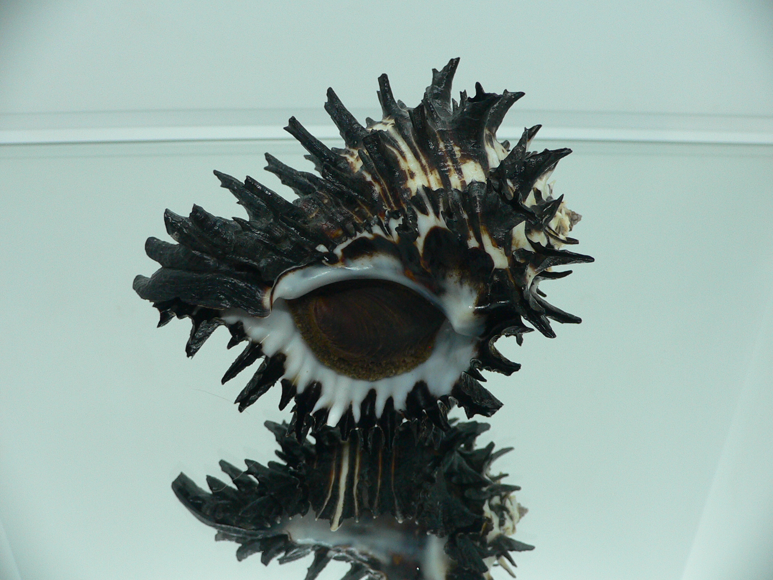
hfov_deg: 52.6
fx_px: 782
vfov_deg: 40.7
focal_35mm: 35
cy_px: 290
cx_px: 386
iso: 150
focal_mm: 4.6
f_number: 2.8
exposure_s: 1/60
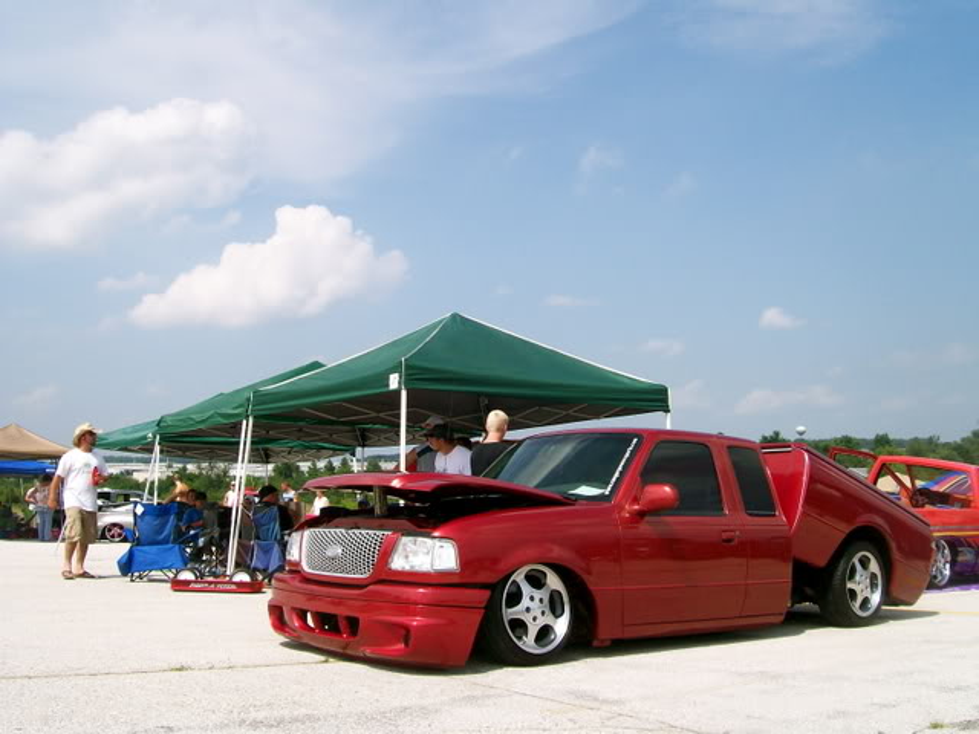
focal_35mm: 36
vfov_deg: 39.7
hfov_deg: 51.4
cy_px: 367
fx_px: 1018
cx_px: 490
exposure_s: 1/732
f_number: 4.8
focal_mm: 6
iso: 80
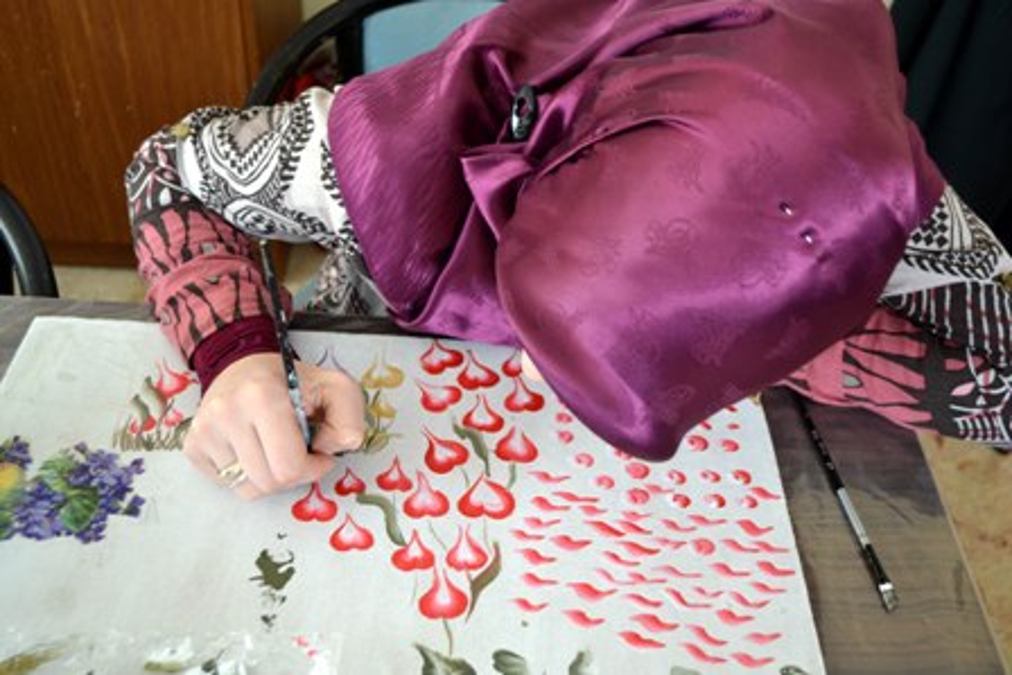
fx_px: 1012
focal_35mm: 36
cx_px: 506
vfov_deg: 36.9
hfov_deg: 53.1
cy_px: 338
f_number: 4
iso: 200
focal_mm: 24
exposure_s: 1/15
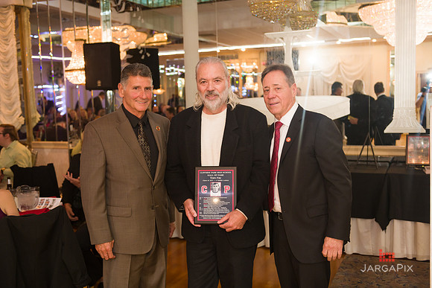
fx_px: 480
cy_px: 144
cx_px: 216
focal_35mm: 40
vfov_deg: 33.4
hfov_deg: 48.4
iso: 1000
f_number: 3.2
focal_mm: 40
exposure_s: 1/125
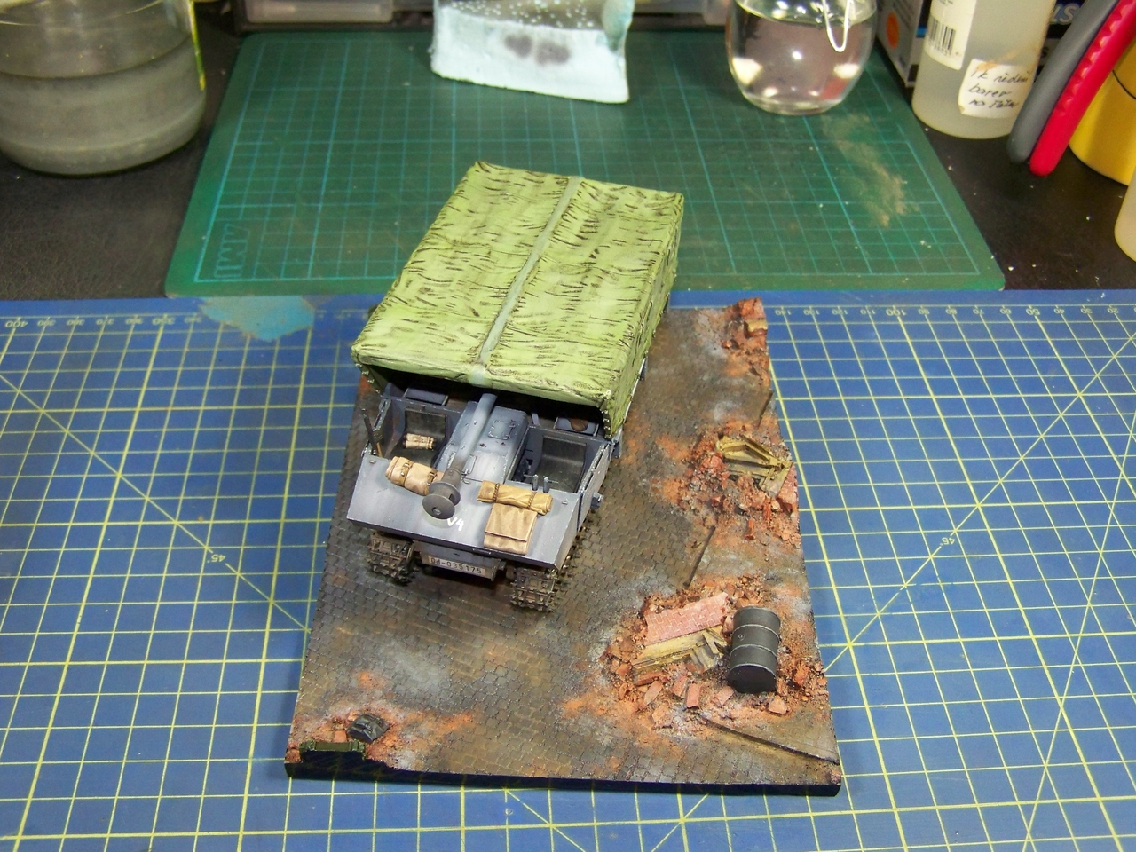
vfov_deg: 37.7
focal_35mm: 38
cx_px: 568
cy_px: 426
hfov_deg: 49.0
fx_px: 1247
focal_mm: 6.3
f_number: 2.8
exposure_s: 1/60
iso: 200
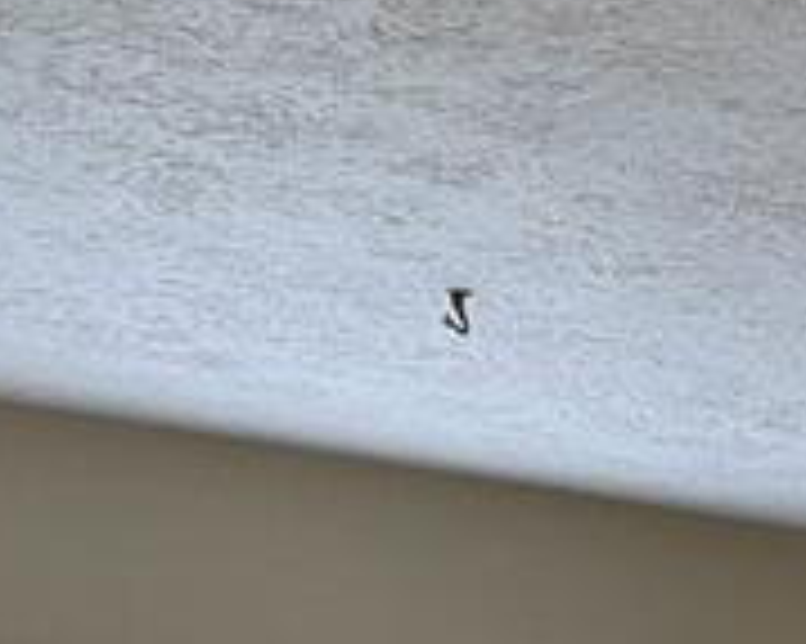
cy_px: 1585
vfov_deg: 9.4
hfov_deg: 12.1
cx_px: 1526
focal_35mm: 145
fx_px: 3457
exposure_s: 1/60
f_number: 1.8
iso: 160
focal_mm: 4.25
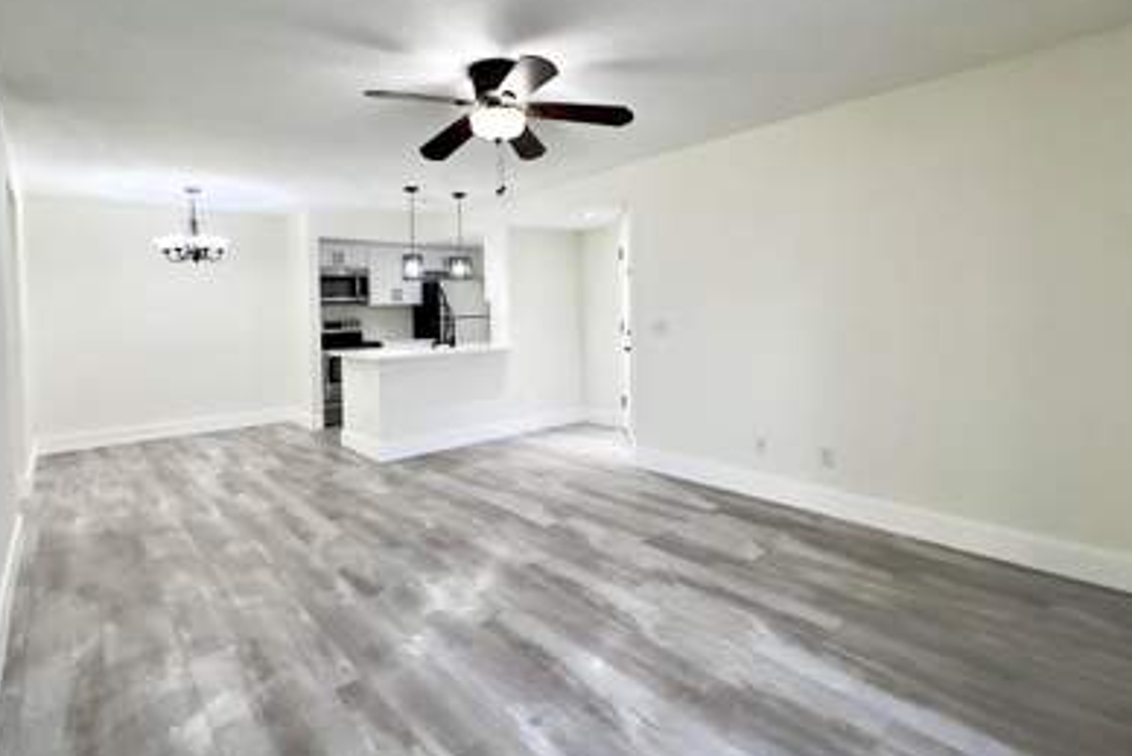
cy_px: 318
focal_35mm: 18
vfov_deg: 67.0
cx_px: 519
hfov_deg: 89.8
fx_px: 566
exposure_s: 1/120
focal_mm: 2.22
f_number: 2.2
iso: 250
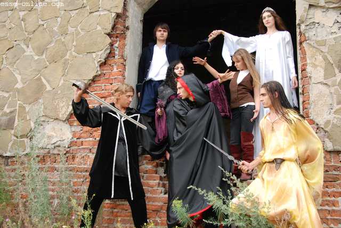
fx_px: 427
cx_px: 170
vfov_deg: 30.0
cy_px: 114
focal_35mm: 45
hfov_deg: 43.5
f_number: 6.3
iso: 400
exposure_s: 1/160
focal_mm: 30
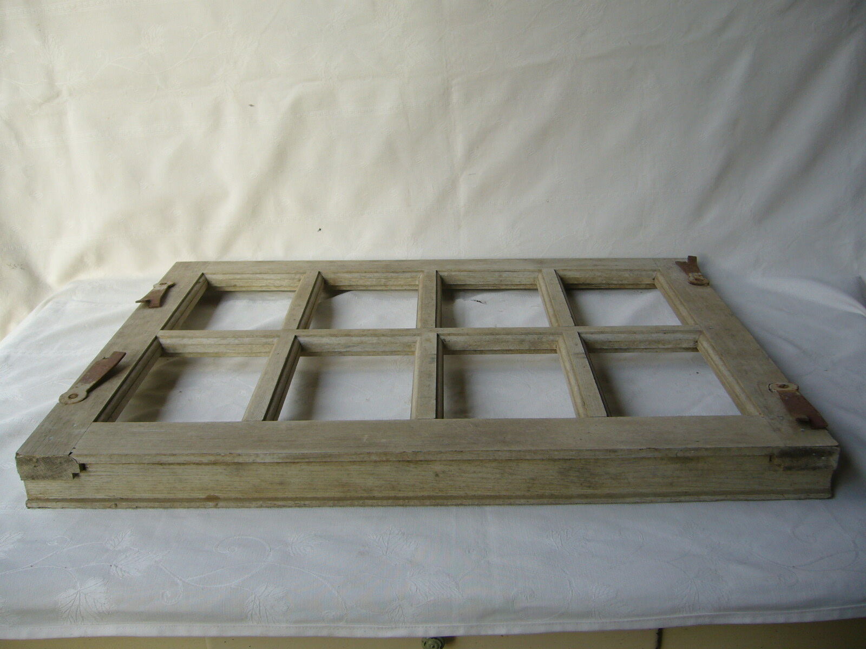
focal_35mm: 35
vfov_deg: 40.7
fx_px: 876
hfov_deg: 52.6
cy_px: 324
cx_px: 433
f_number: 2.8
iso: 80
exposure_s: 1/200
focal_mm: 5.8
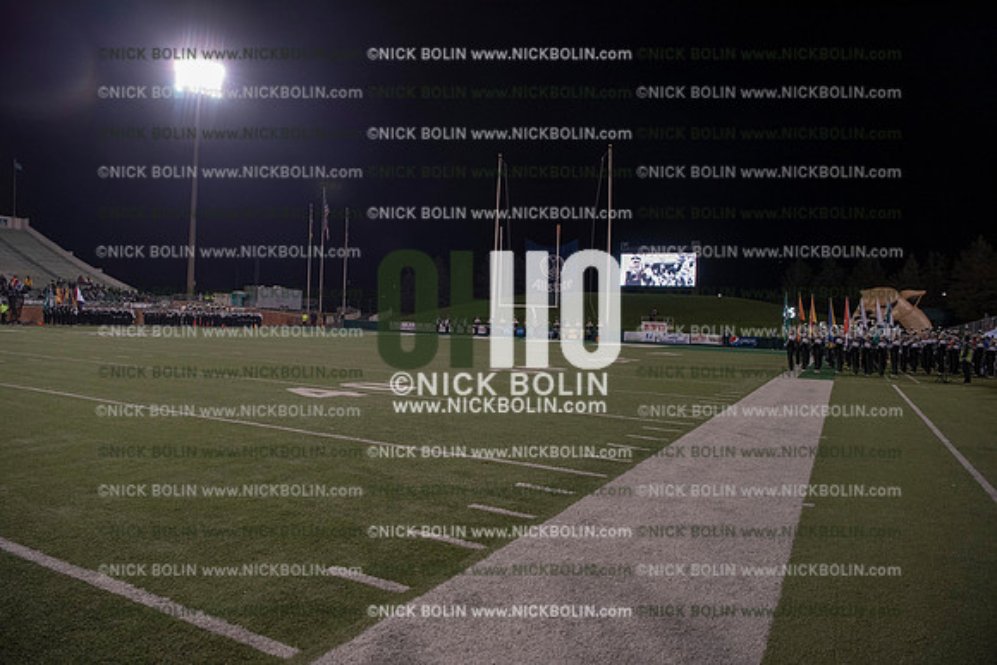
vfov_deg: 53.2
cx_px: 498
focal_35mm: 24
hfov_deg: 73.7
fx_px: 665
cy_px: 332
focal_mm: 24
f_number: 4.5
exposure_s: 1/400
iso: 1250
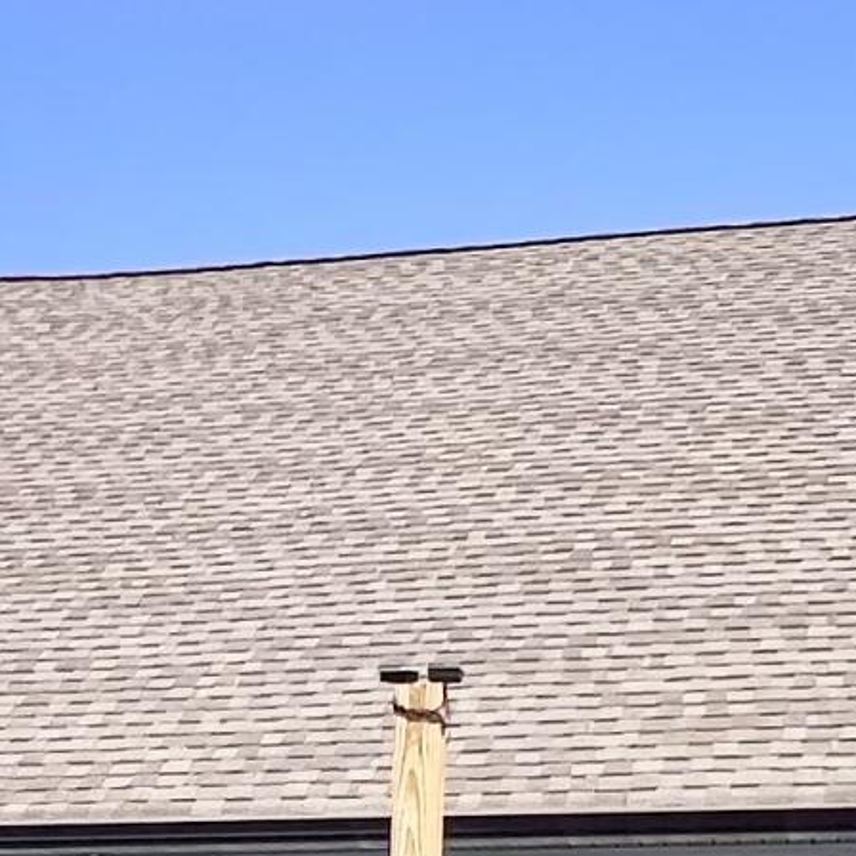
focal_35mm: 77
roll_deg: -0.4
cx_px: 143
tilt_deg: -4.0
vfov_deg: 19.6
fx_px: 2154
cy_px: 1276
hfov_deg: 22.1
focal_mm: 1.57
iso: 32
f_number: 1.8
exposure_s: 1/1449
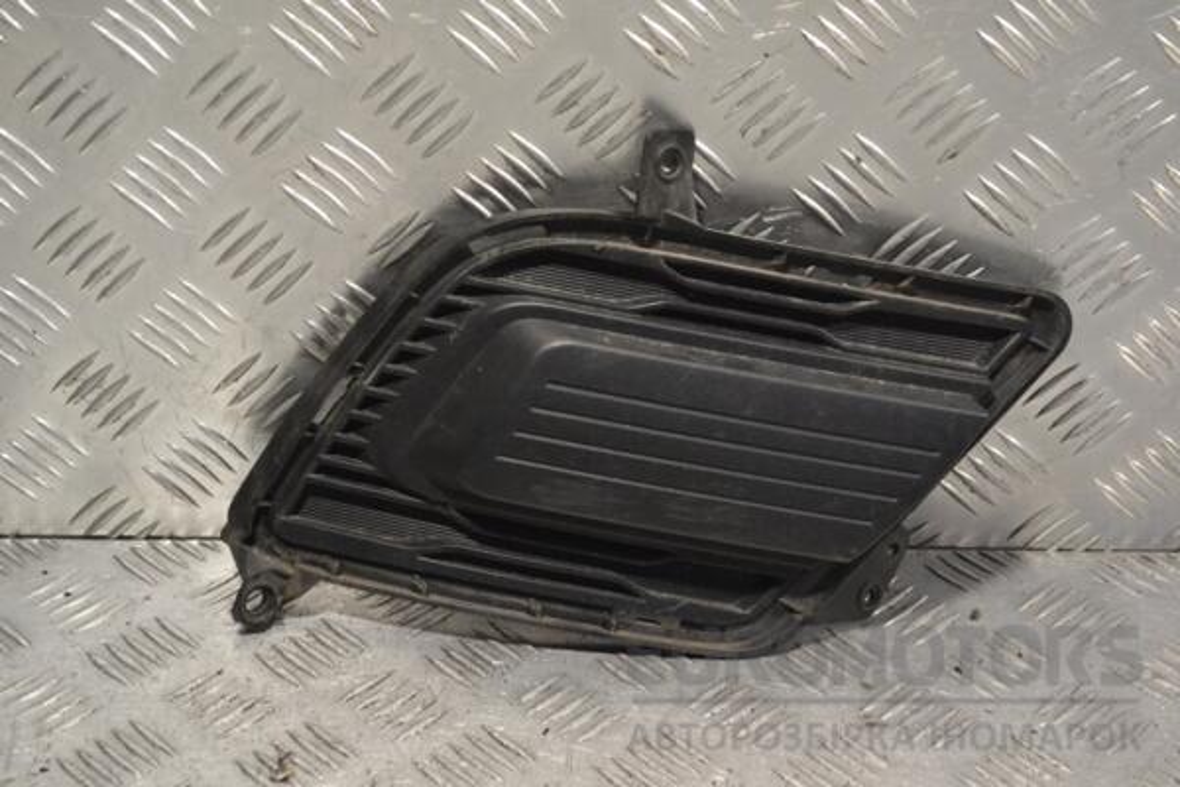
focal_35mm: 82
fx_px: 2704
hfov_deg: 24.6
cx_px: 590
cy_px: 394
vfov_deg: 16.6
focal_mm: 55
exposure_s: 1/250
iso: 3200
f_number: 8
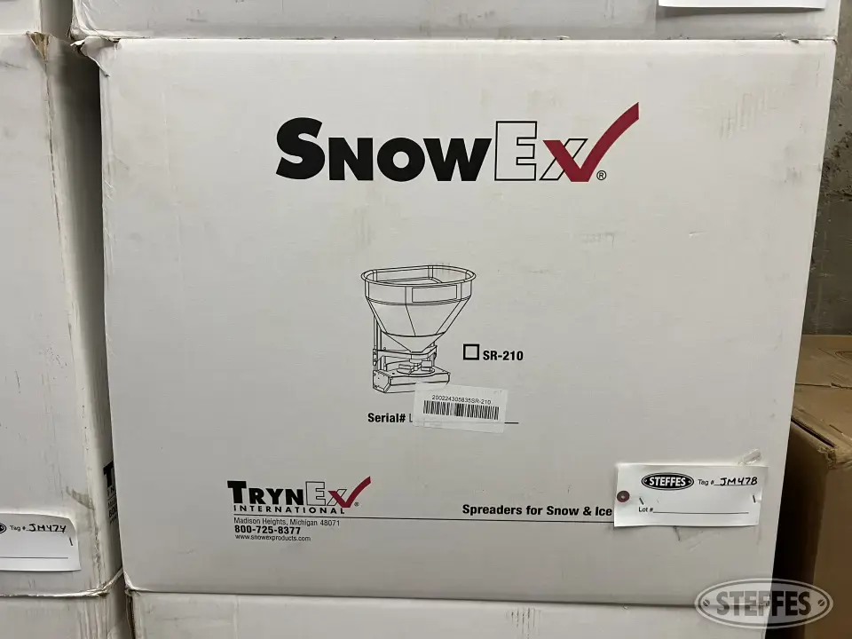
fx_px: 640
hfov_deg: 67.3
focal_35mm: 26
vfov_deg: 53.1
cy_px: 320
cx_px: 426
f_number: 1.5
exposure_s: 1/60
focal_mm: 5.7
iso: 160
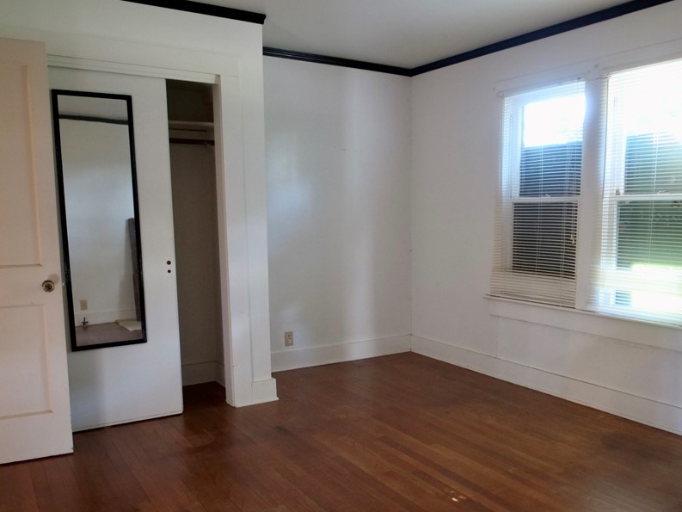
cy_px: 301
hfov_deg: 57.8
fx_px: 611
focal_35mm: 31
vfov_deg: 45.3
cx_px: 414
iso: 1600
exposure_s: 1/60
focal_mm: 12
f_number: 2
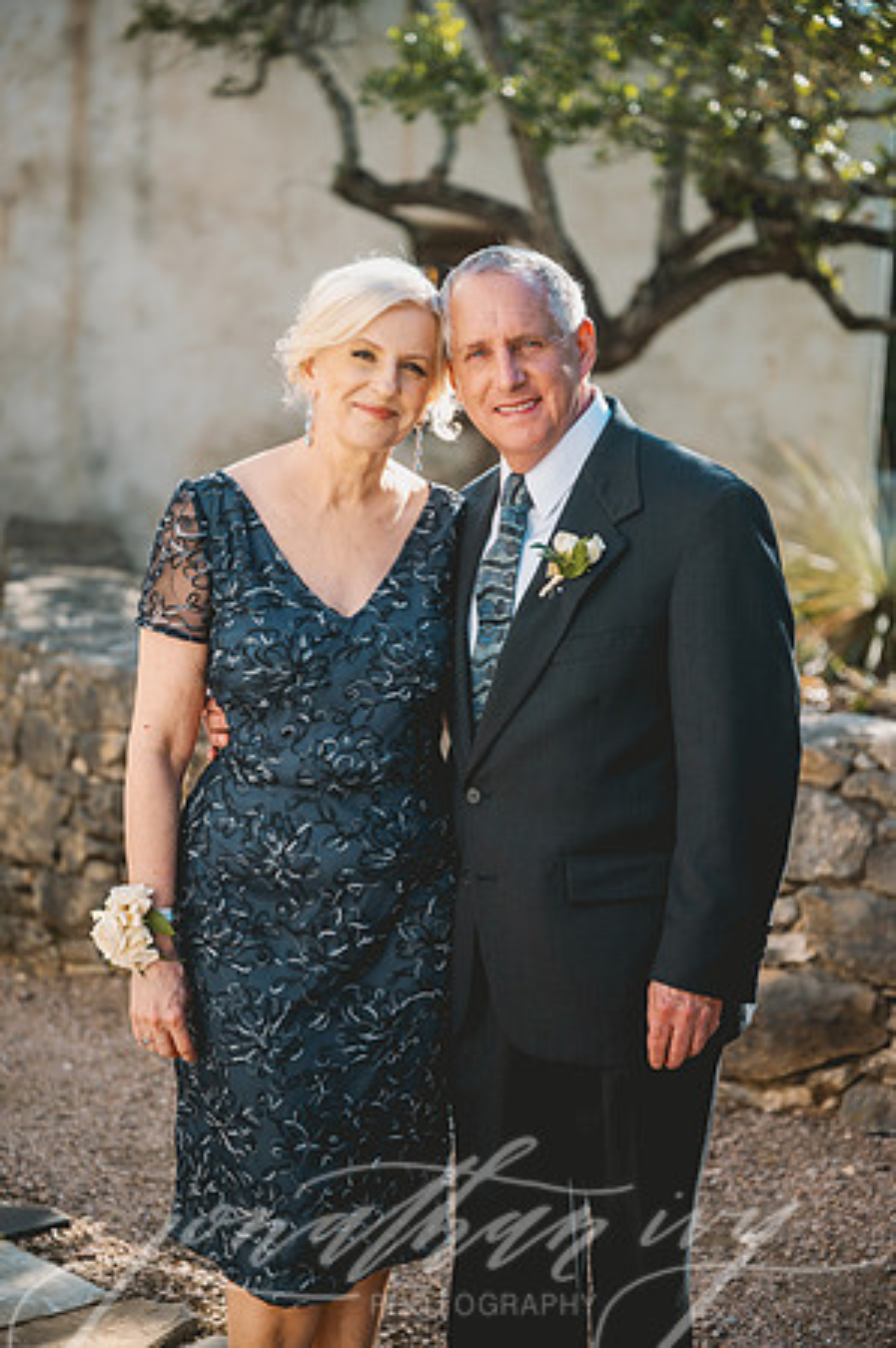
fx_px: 2582
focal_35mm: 69
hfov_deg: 19.7
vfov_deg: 29.3
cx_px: 448
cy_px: 674
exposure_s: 1/1000
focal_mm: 69
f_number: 2.8
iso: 80
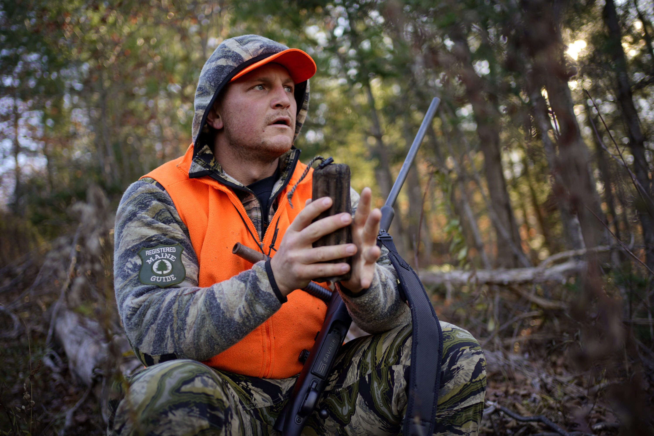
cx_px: 327
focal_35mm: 35
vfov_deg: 37.9
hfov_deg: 54.4
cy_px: 218
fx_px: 636
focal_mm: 35
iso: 50
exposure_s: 1/200
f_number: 1.8
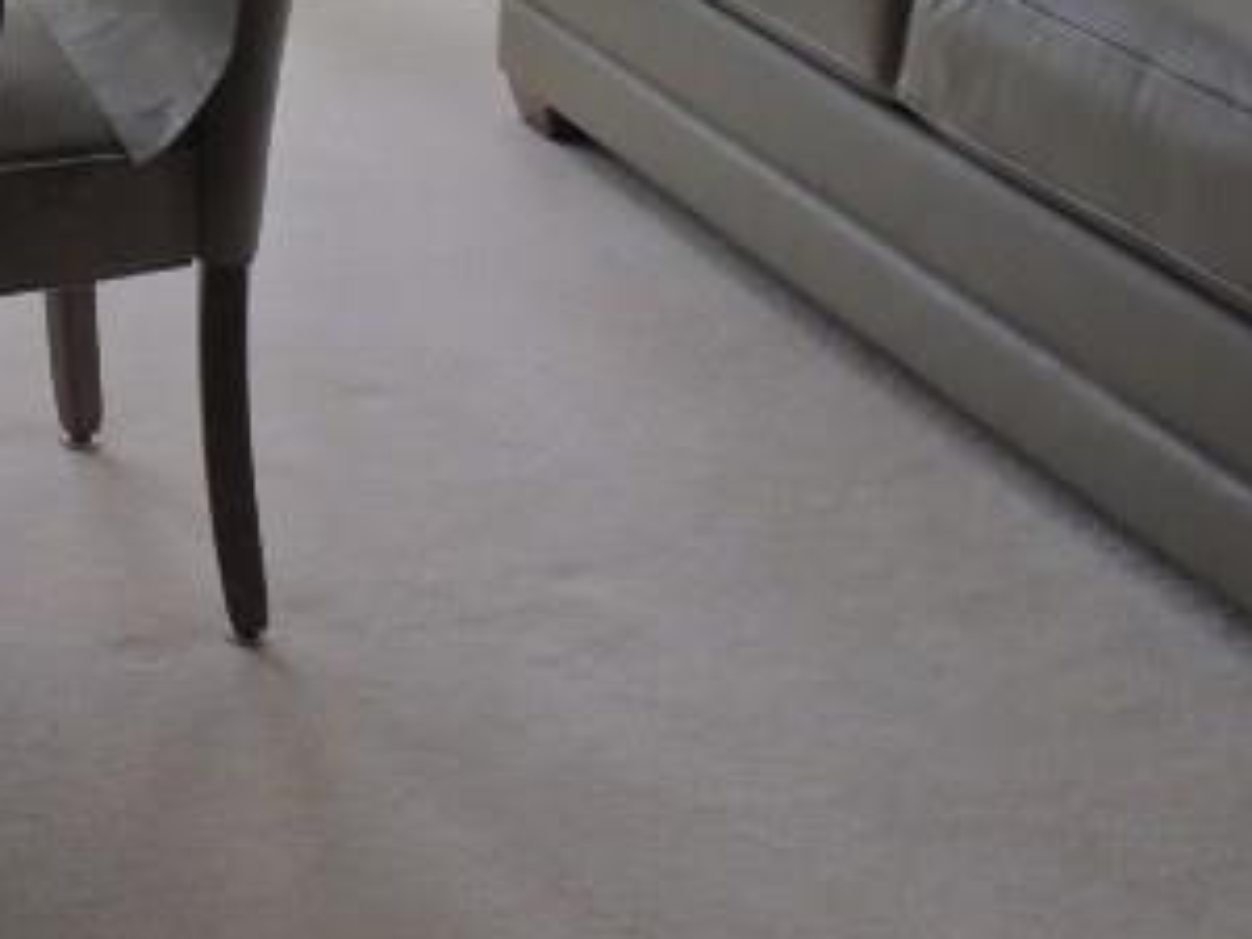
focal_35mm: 82
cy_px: -355
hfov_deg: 21.9
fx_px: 2966
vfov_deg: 16.7
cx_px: -275
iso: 100
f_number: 3
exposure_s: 1/60
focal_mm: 4.3
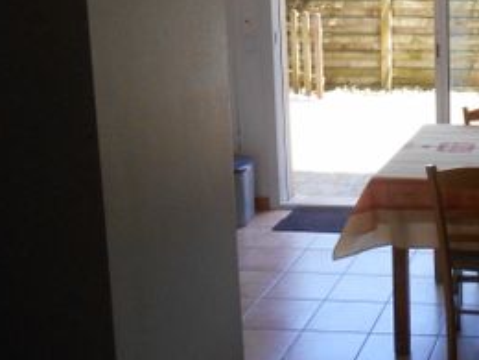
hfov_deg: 29.0
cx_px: 532
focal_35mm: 60
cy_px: 52
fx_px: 830
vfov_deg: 23.9
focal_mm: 4.7
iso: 360
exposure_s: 1/250
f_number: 3.4
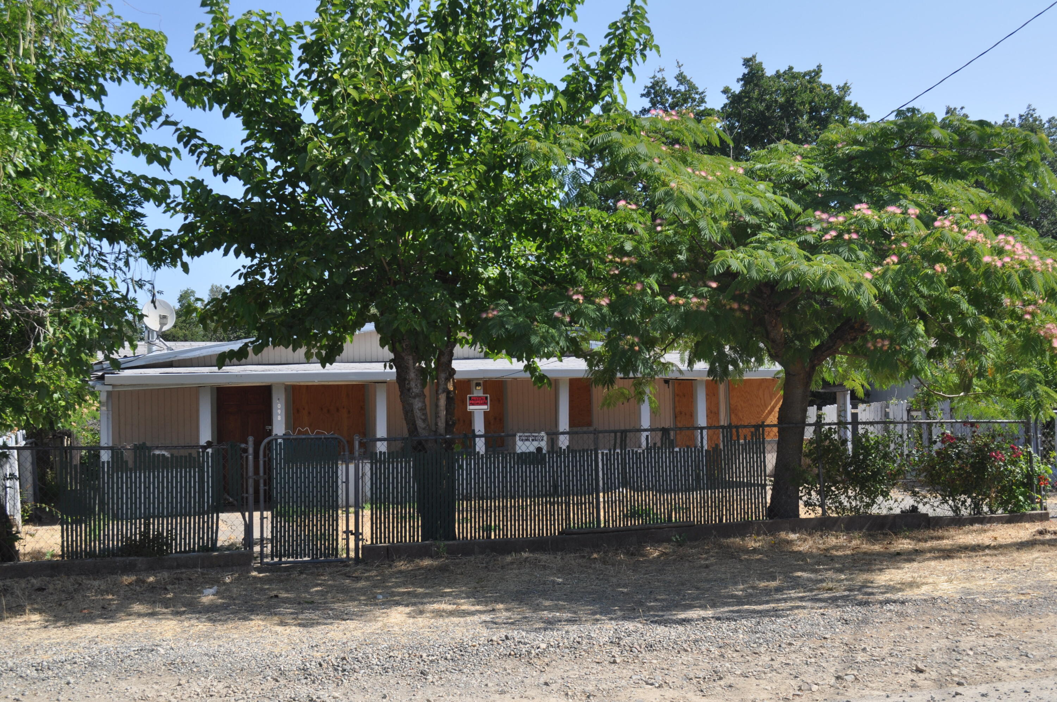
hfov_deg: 49.6
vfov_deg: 34.1
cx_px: 528
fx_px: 1144
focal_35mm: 39
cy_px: 351
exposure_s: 1/250
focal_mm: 26
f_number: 8
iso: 200
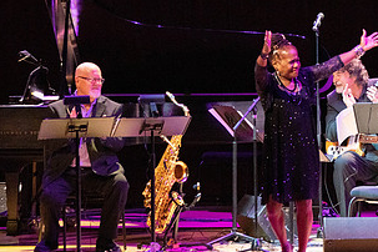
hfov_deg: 6.4
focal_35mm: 322
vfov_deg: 4.3
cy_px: 70
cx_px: 258
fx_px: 3381
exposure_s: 1/320
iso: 5000
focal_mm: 168
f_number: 8
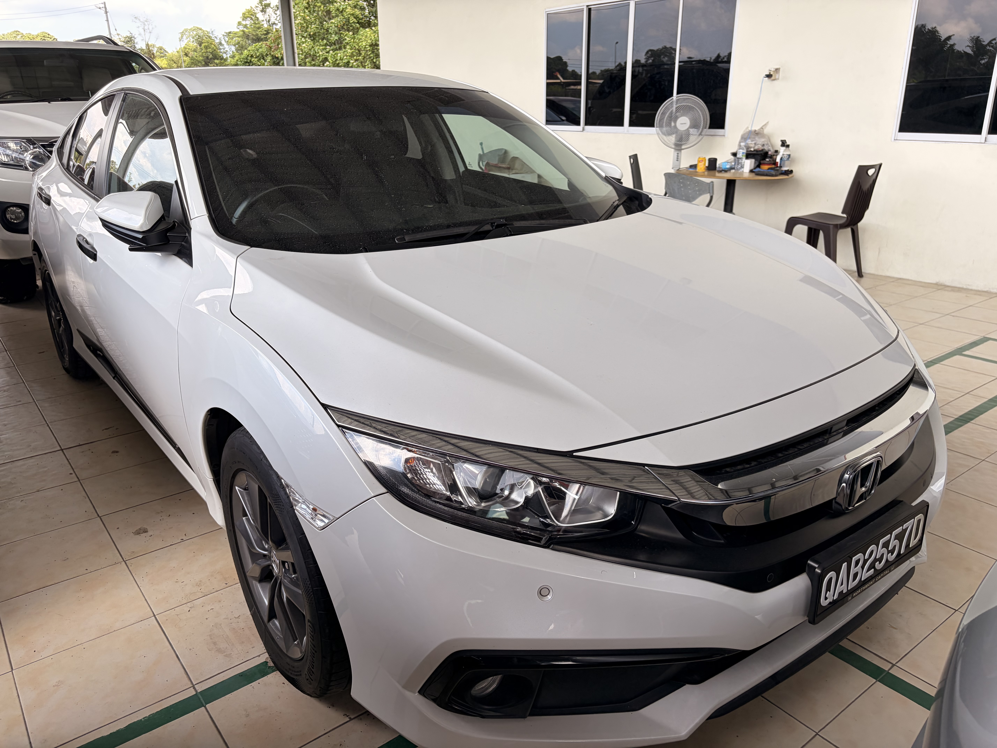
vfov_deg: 53.1
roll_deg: +0.1
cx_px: 498
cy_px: 374
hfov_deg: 67.3
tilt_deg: -18.5
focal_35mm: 26
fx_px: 749
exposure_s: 1/708
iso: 50
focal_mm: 5.96
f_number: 1.6
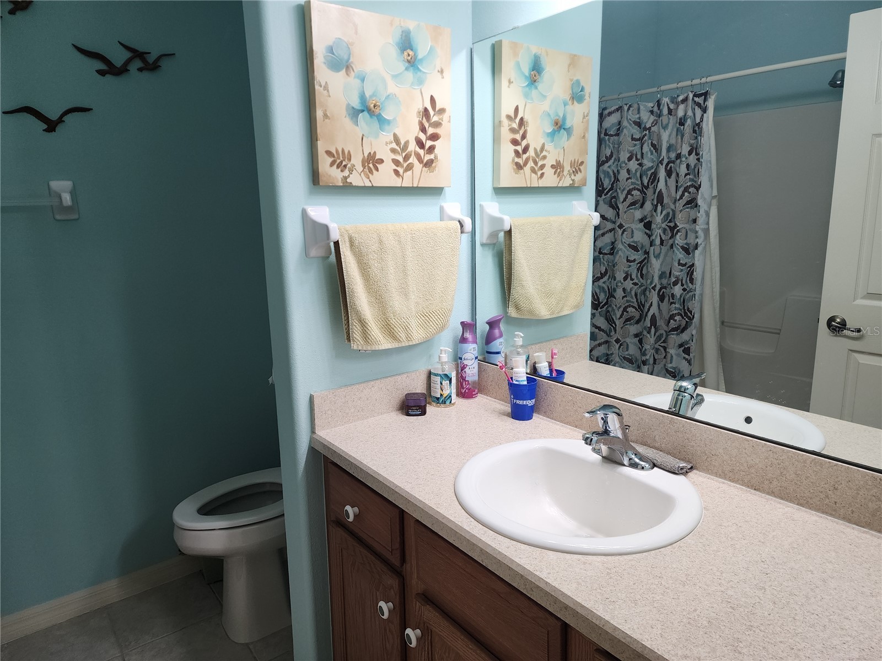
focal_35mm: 23
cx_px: 441
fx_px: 586
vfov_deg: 58.9
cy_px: 330
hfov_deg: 73.9
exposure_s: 1/120
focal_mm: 6.4
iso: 100
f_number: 1.8
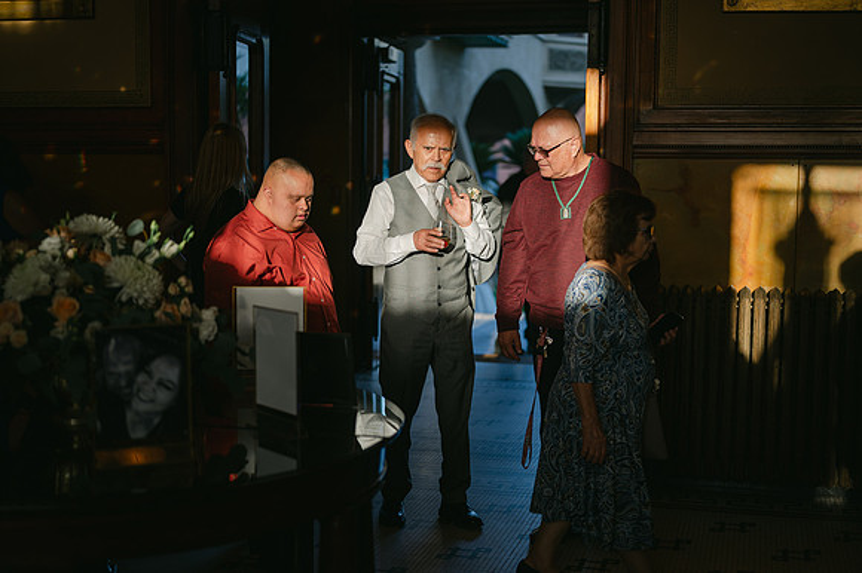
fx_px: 1196
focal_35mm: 50
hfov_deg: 39.6
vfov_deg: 27.0
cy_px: 286
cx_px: 431
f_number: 1.8
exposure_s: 1/640
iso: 100
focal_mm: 50
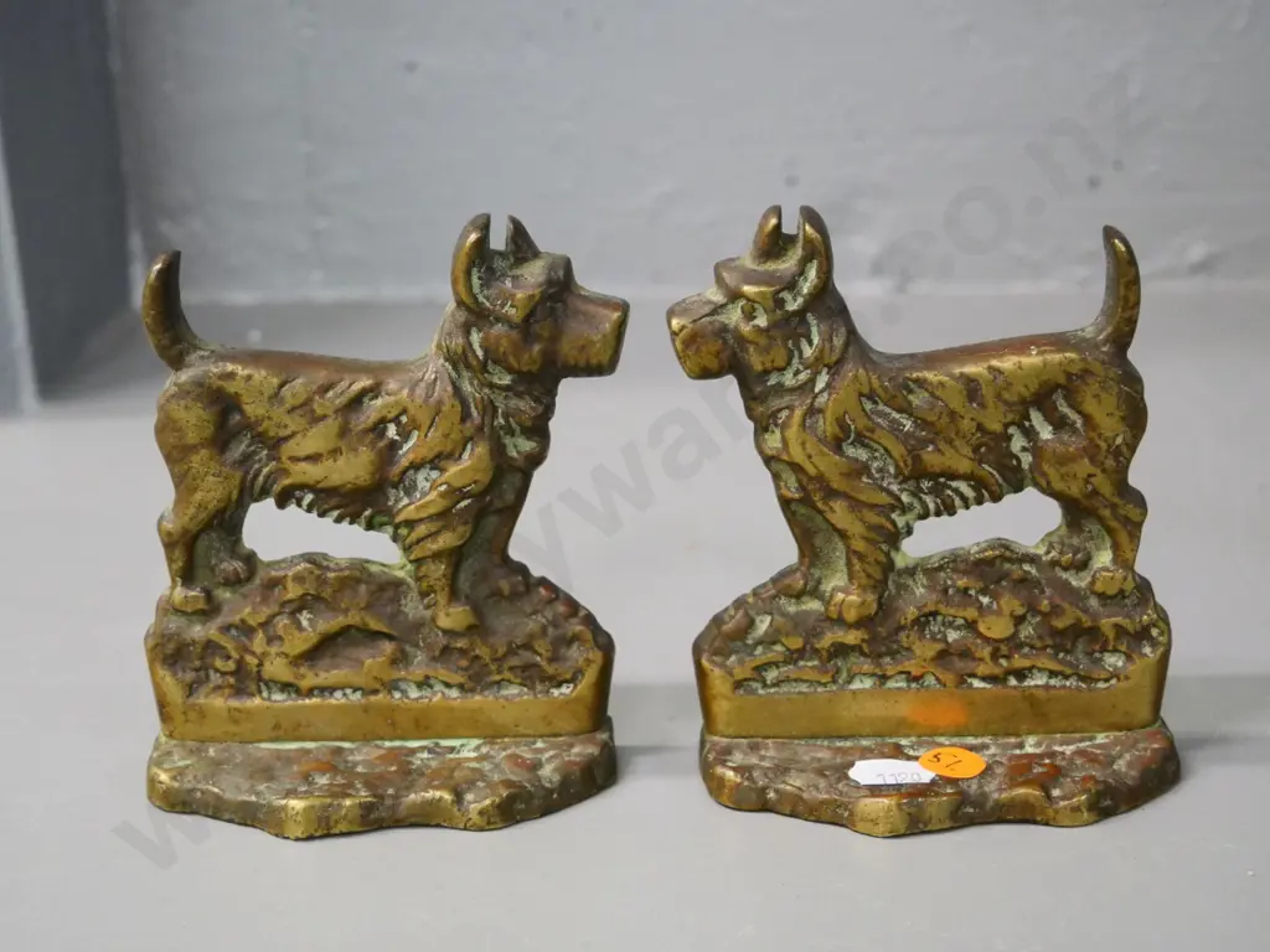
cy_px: 476
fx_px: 2055
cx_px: 635
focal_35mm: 56
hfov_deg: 34.3
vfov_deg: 26.1
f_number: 4.7
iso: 3200
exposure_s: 1/100
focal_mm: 28
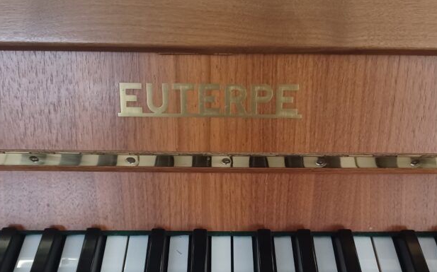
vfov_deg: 28.1
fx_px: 524
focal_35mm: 44
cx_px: 230
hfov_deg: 45.3
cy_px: 247
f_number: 1.8
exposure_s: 1/25
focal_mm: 4.6
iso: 500
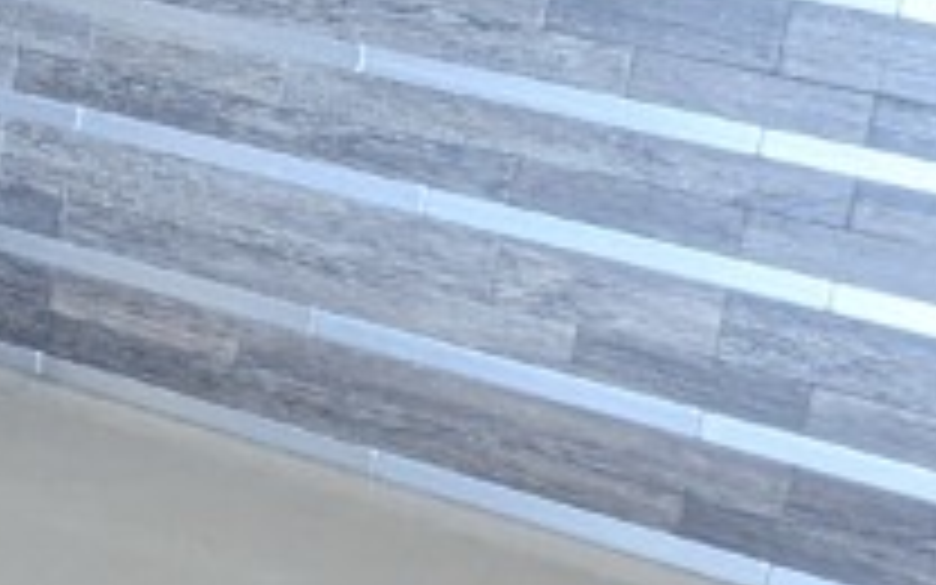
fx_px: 2908
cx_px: -1649
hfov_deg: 12.1
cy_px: -220
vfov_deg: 11.1
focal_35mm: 114
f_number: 2.2
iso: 130
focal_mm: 2.35
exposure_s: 1/62.7
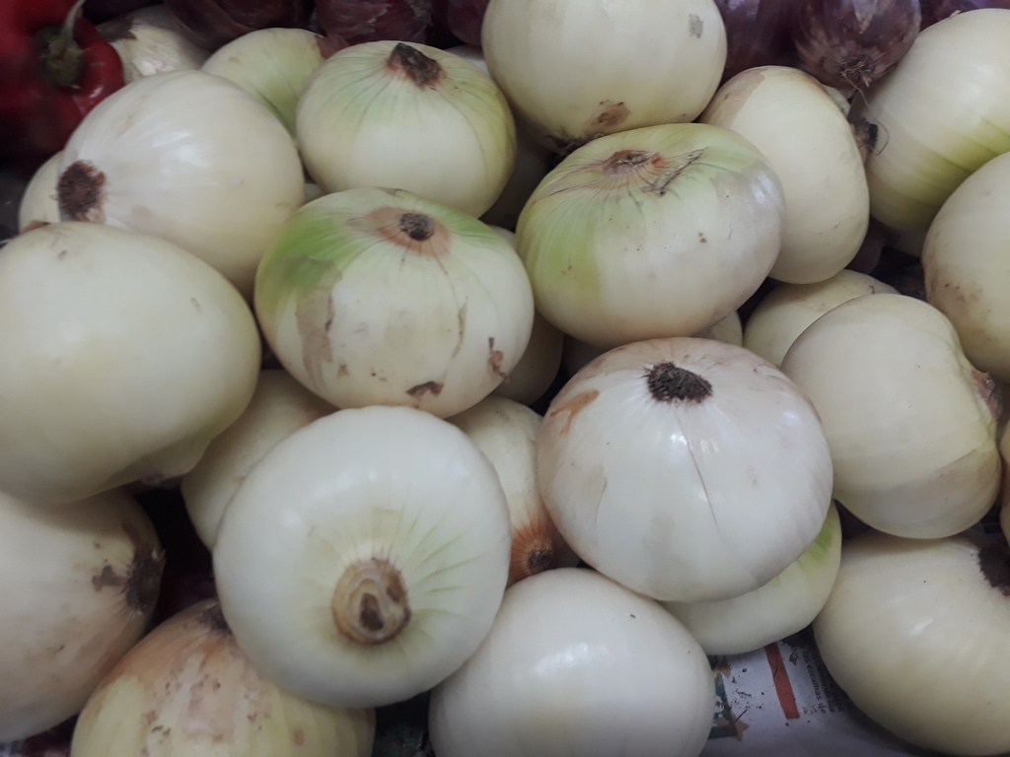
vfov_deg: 51.4
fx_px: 788
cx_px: 505
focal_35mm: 27
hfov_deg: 65.3
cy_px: 378
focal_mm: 3.6
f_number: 1.9
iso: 100
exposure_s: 1/30
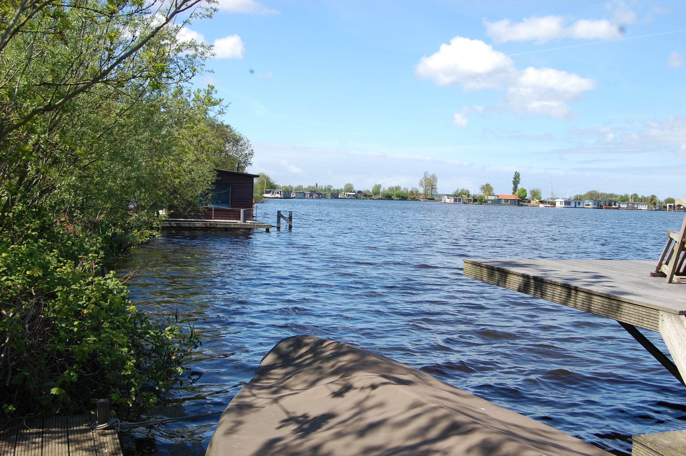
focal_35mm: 39
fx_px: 743
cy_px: 228
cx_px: 343
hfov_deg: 49.6
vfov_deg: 34.1
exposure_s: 1/320
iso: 200
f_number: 9
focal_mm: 26
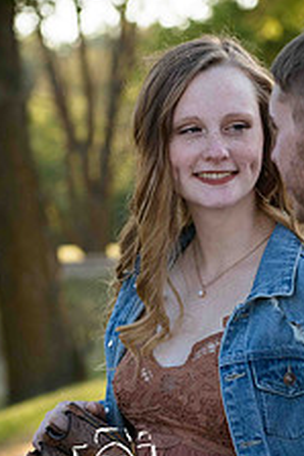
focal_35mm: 161
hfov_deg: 8.5
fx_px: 2042
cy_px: 228
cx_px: 247
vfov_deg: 12.8
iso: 500
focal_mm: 80
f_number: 5.6
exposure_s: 1/640
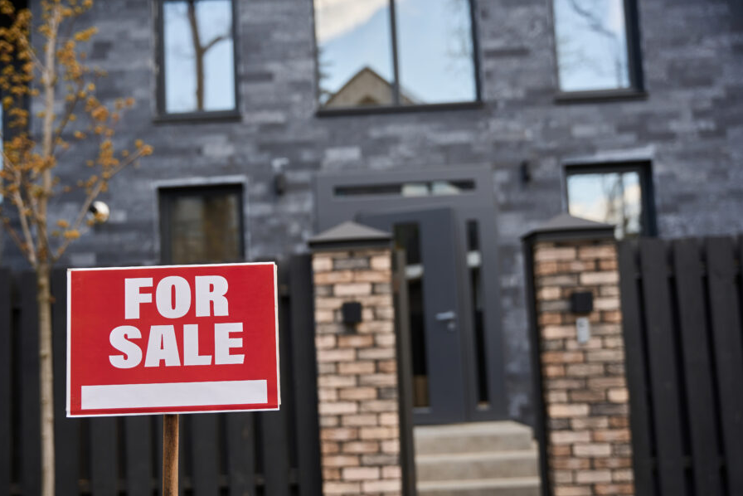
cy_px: 282
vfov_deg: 32.8
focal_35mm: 41
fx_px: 842
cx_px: 321
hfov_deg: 47.5
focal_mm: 35.7
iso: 160
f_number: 2.8
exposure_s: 1/640
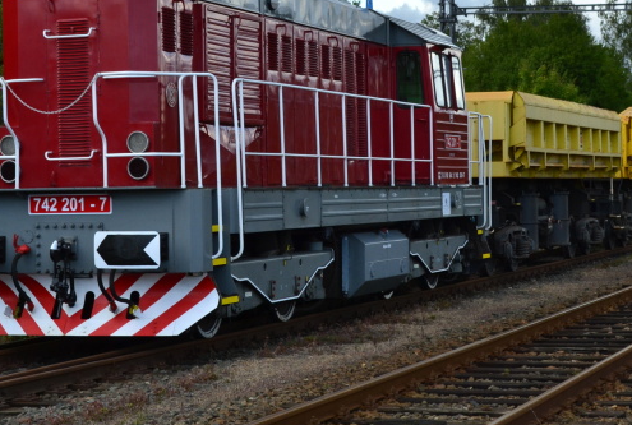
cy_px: 124
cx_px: 370
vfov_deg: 14.2
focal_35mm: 97
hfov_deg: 20.9
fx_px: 1708
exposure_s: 1/160
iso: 400
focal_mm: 40
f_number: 9
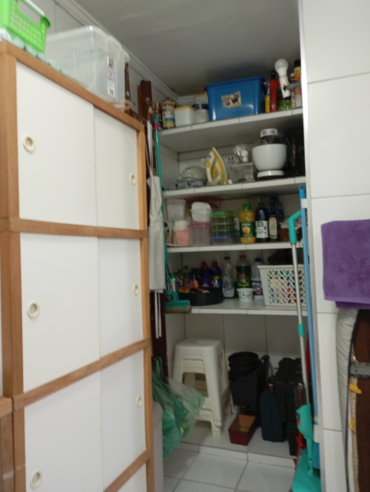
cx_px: 185
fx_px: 398
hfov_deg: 49.9
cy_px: 246
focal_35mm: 28
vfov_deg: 63.4
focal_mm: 4.27
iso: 1168
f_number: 1.8
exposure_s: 1/24
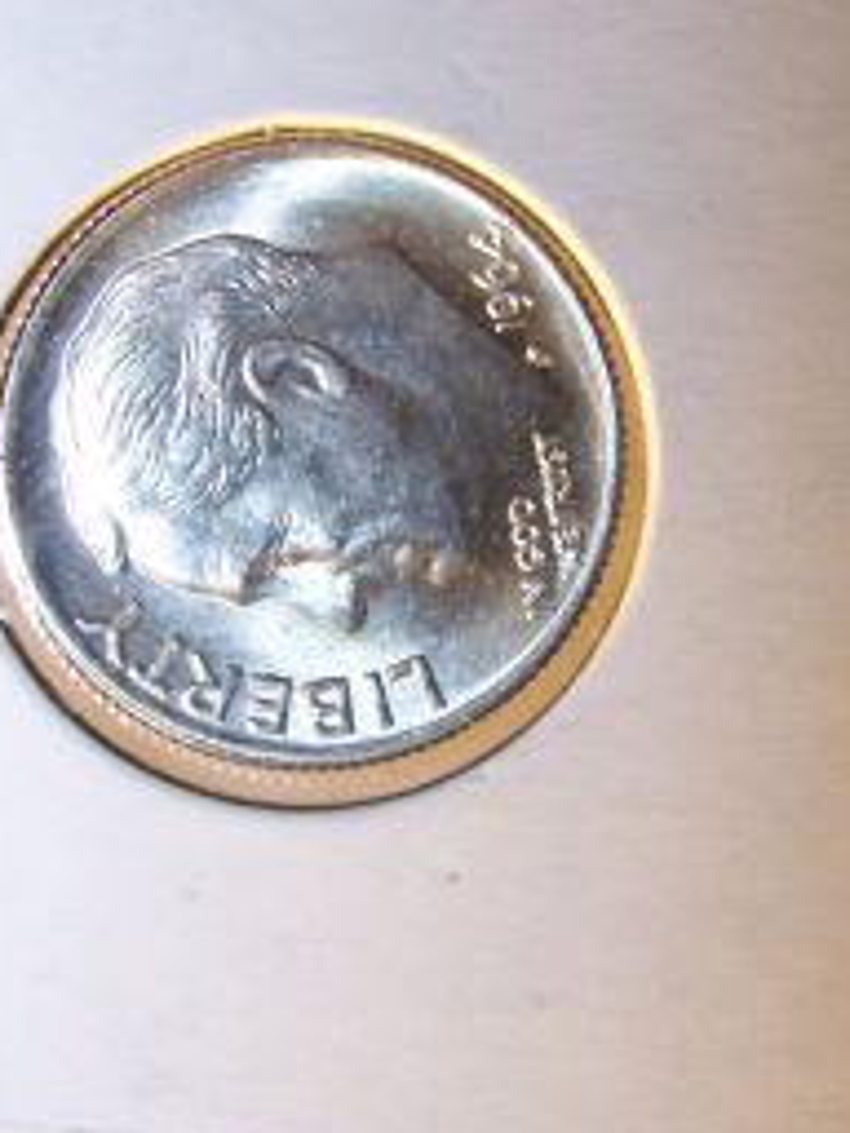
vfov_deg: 22.0
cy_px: 496
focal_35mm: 89
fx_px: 2914
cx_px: 372
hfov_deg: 16.6
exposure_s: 1/80
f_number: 2.8
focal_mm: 6.3
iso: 64
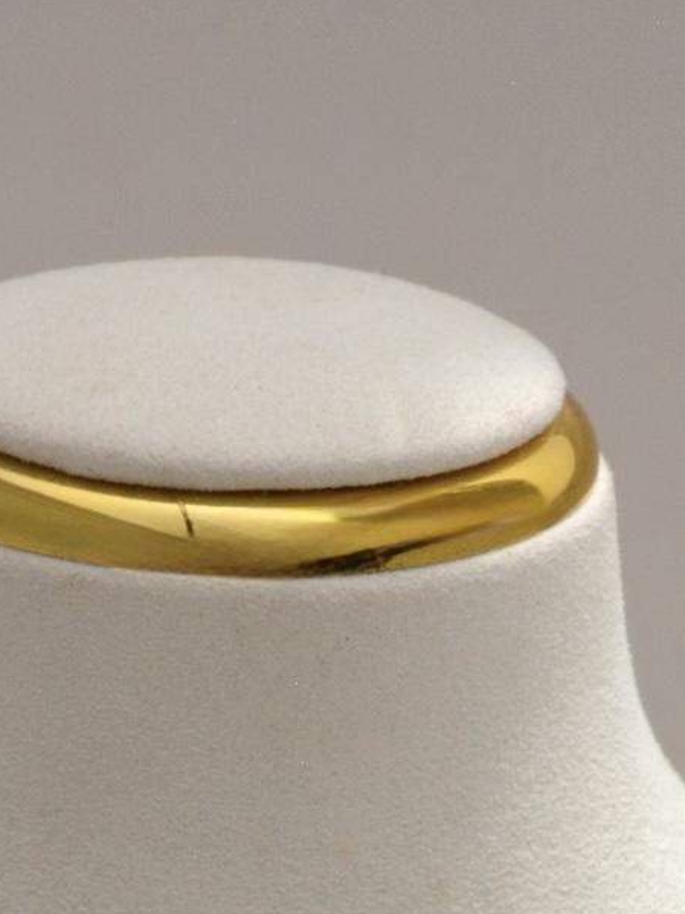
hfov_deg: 6.4
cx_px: 383
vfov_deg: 8.2
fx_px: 6150
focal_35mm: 233
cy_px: 1530
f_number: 16
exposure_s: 1/1000
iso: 1000
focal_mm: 42
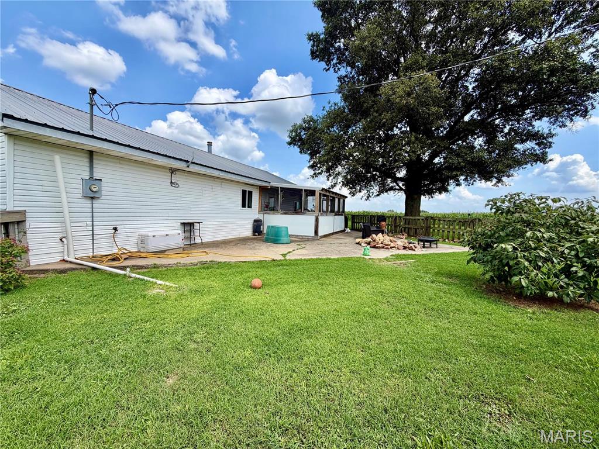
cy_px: 224
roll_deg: -0.8
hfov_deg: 102.1
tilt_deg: -3.0
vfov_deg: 85.7
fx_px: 242
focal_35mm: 14
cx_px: 300
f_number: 2.2
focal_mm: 2.22
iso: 25
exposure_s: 1/770
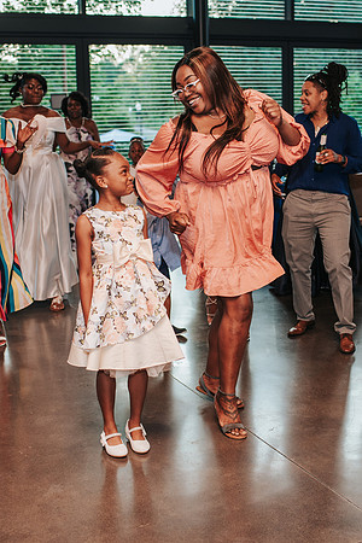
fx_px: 838
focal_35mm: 56
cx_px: 207
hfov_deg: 24.4
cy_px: 285
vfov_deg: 35.9
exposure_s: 1/160
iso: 500
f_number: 2.8
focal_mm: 35
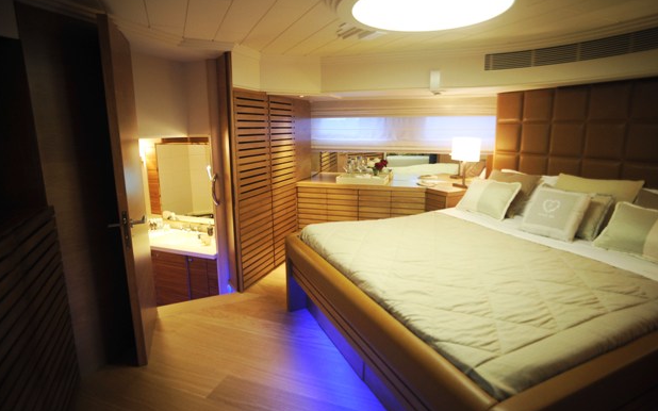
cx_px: 335
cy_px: 190
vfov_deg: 62.1
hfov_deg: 88.0
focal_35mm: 19
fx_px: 341
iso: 1000
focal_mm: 18
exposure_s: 1/30
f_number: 3.5
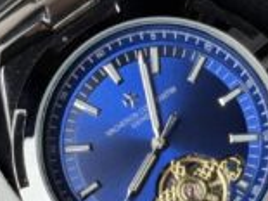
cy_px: 202
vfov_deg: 8.3
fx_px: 1377
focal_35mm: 178
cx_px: 156
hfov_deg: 11.1
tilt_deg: -83.0
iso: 64
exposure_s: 1/178
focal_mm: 6.76
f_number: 1.78
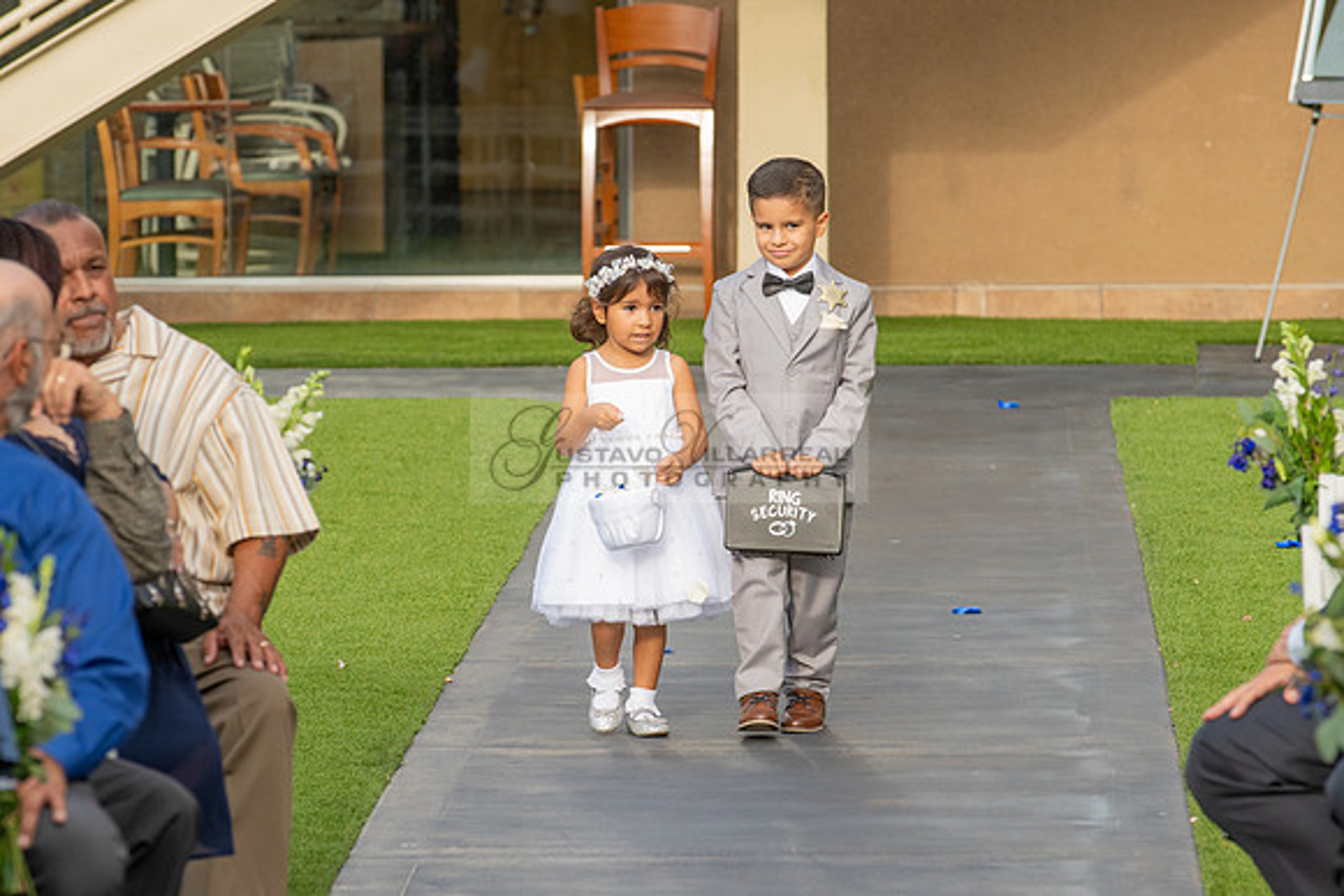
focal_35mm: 252
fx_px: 9427
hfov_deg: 8.2
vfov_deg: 5.4
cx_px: 591
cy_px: 566
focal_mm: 200
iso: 400
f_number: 6.3
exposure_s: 1/500
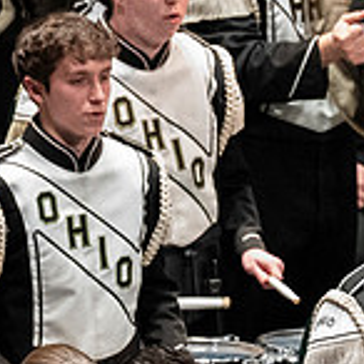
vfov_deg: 1.7
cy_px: 474
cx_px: 688
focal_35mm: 1010
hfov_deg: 1.7
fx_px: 12016
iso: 4000
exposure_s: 1/500
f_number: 4
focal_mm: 200
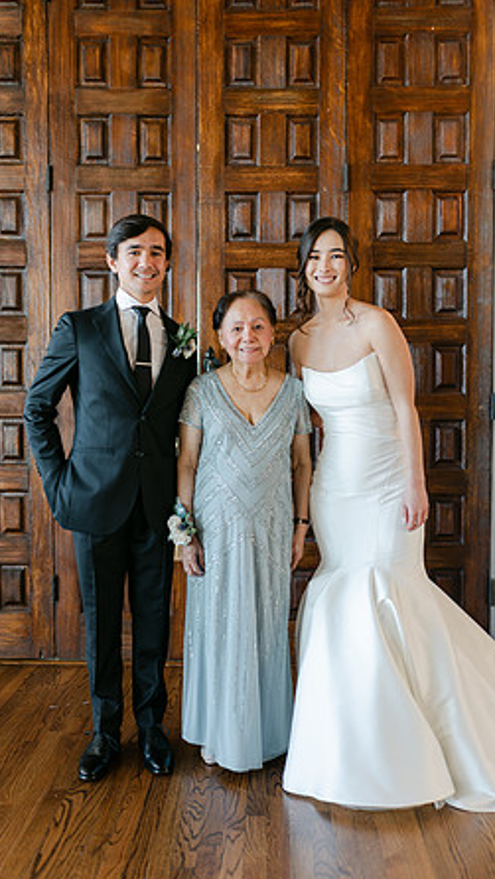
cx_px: 250
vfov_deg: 54.0
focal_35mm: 37
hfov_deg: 32.0
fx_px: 863
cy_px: 440
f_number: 2
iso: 200
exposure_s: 1/125
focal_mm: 35
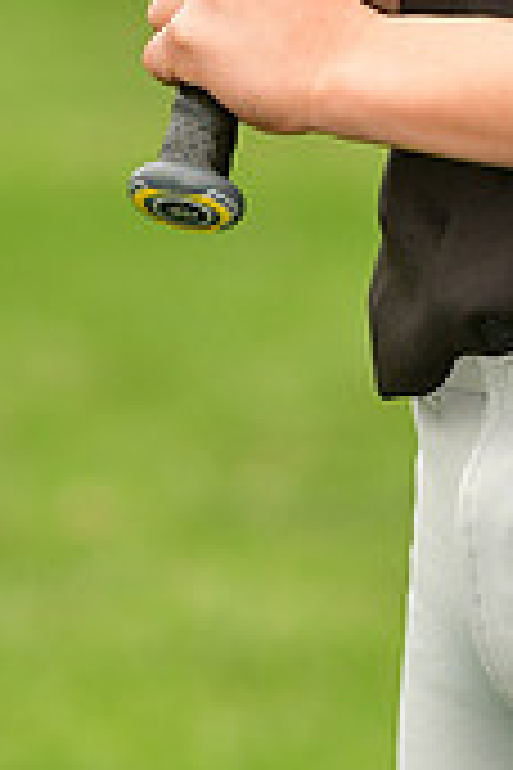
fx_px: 16329
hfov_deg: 1.8
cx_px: 632
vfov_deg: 2.7
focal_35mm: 764
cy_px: -405
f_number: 4
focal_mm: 150
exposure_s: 1/1000
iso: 320
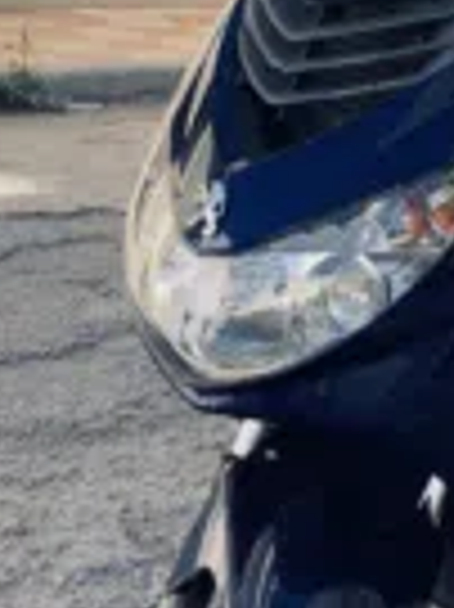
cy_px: 270
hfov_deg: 18.2
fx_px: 1349
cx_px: 530
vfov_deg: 25.3
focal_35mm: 77
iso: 25
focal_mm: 4.25
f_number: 1.8
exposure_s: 1/871
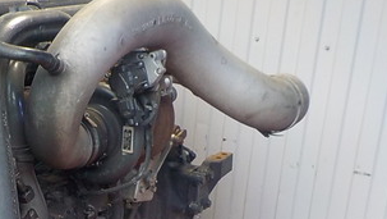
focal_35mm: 69
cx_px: -5
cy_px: 216
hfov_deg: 28.5
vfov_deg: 17.1
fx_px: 709
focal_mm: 4.1
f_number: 3.3
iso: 160
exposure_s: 1/30
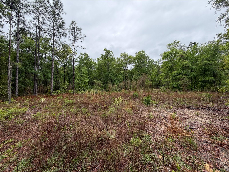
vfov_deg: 85.7
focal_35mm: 14
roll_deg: +1.0
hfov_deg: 102.1
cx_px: 114
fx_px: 93
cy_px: 86
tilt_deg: +2.7
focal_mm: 2.22
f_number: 2.2
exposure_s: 1/518
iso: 40
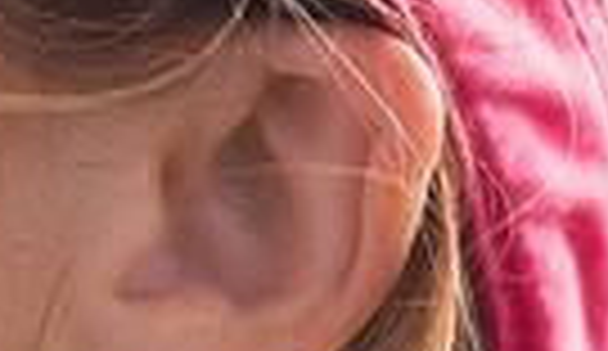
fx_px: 28253
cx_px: -857
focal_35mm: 1741
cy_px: -64
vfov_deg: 0.7
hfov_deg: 1.2
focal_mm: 300
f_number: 4
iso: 500
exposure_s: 1/1600
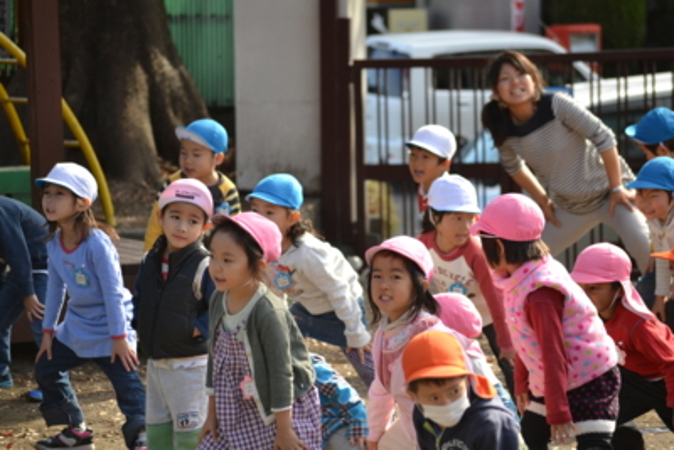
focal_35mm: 202
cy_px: 225
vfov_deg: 6.8
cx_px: 337
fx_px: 3792
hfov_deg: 10.2
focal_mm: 135
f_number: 5
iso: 400
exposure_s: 1/400
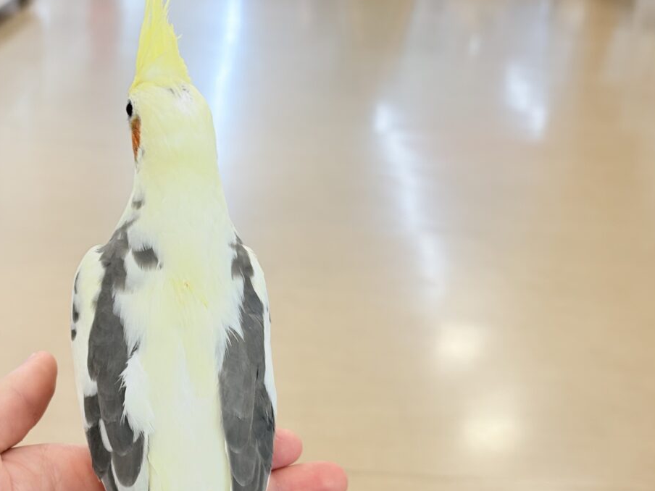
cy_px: 303
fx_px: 1306
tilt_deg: -18.9
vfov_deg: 21.3
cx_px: 242
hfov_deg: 28.1
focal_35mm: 69
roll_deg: -3.0
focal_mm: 5.96
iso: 25
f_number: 1.6
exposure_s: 1/50
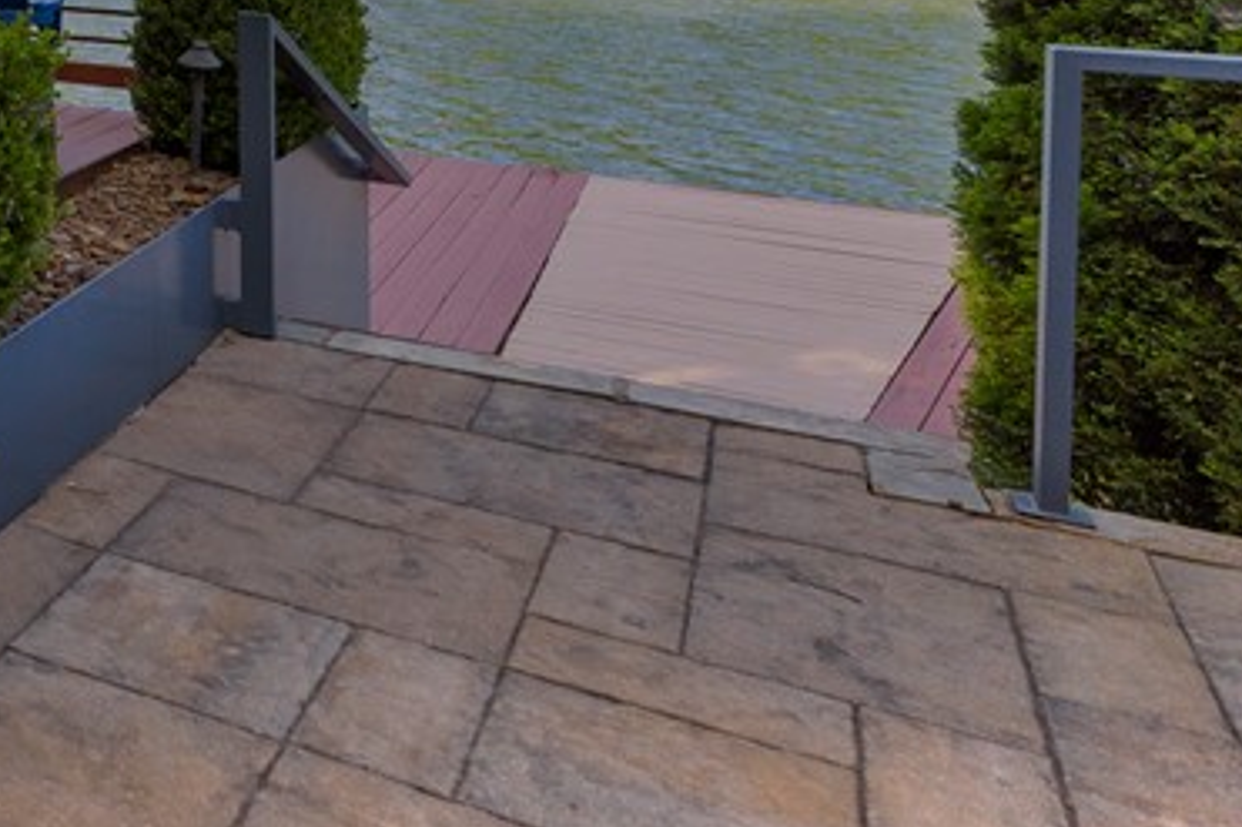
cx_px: -368
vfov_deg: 28.9
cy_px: -126
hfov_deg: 34.1
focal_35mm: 41
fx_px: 1414
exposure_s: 1/320
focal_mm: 14
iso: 250
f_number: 2.8
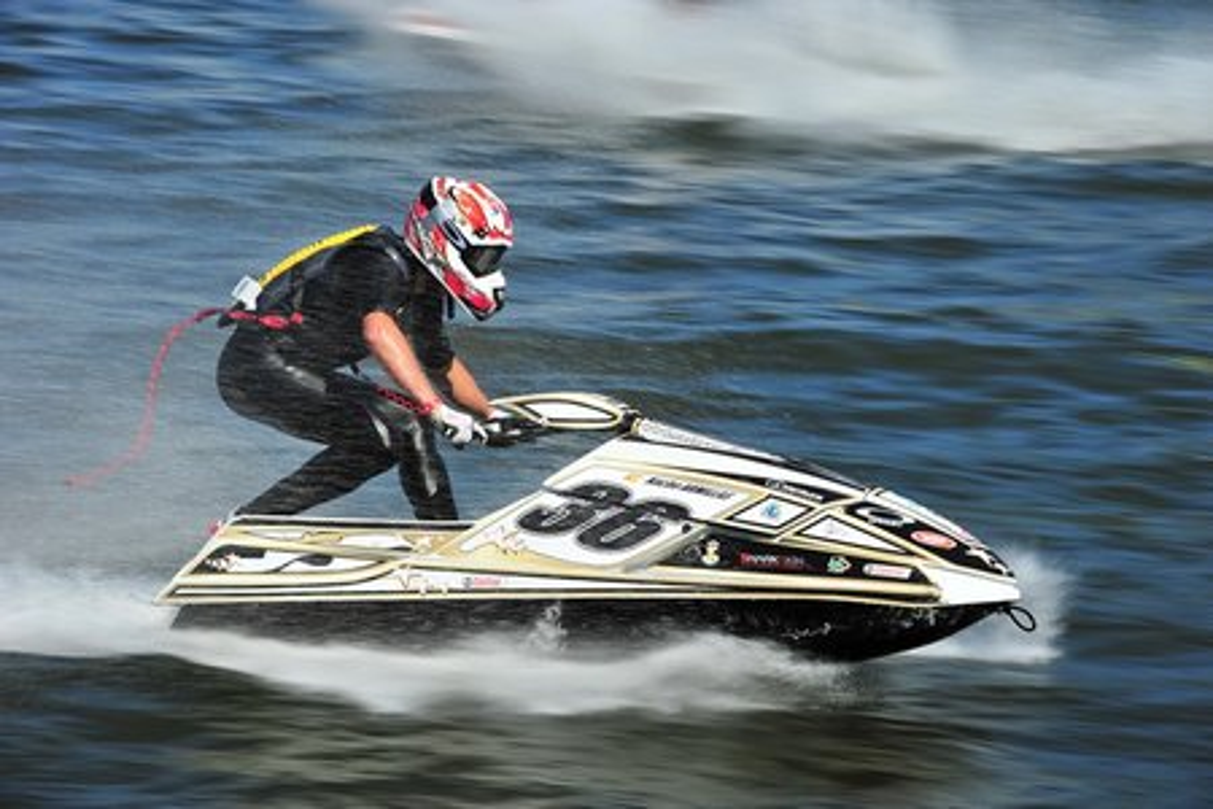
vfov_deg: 6.9
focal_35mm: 200
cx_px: 606
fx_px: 6738
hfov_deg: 10.3
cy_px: 404
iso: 200
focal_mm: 200
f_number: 16
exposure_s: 1/200
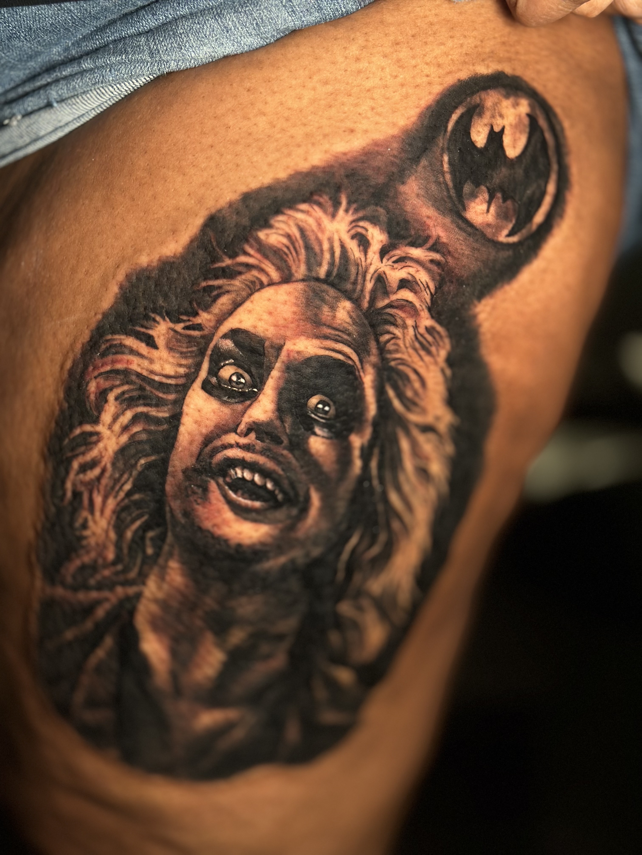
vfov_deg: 39.7
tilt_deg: -6.5
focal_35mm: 48
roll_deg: -7.5
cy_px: 428
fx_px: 1187
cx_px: 321
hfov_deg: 30.3
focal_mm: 6.86
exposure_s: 1/60
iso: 250
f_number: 1.78
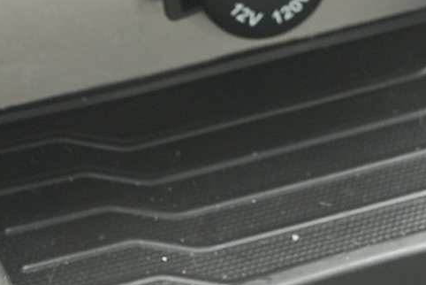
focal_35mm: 211
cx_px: 286
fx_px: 2498
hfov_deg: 9.7
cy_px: -166
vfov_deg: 6.4
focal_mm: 35
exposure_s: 1/13
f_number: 5.3
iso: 400
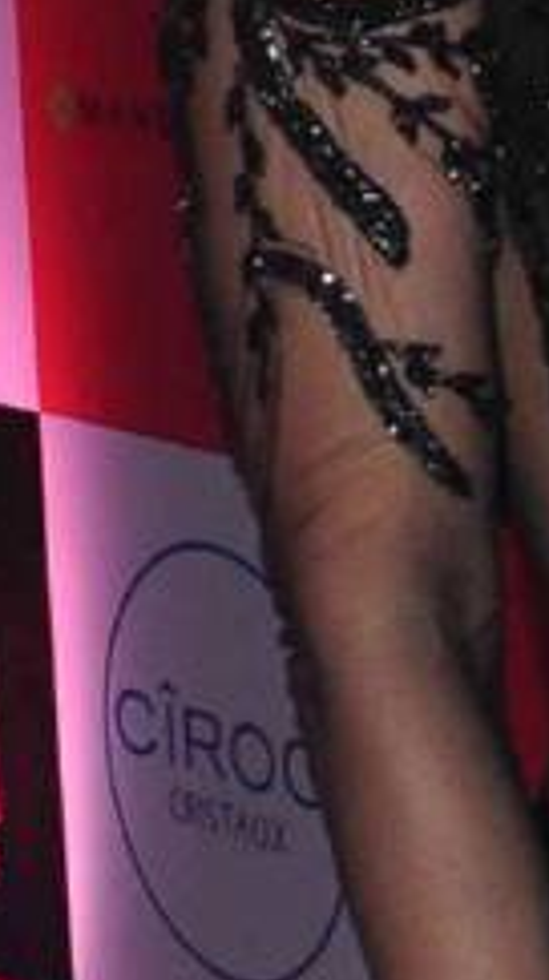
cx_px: 1605
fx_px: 5649
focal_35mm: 217
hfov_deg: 5.3
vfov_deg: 9.8
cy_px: 1012
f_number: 9
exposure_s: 1/250
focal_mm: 21
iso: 640
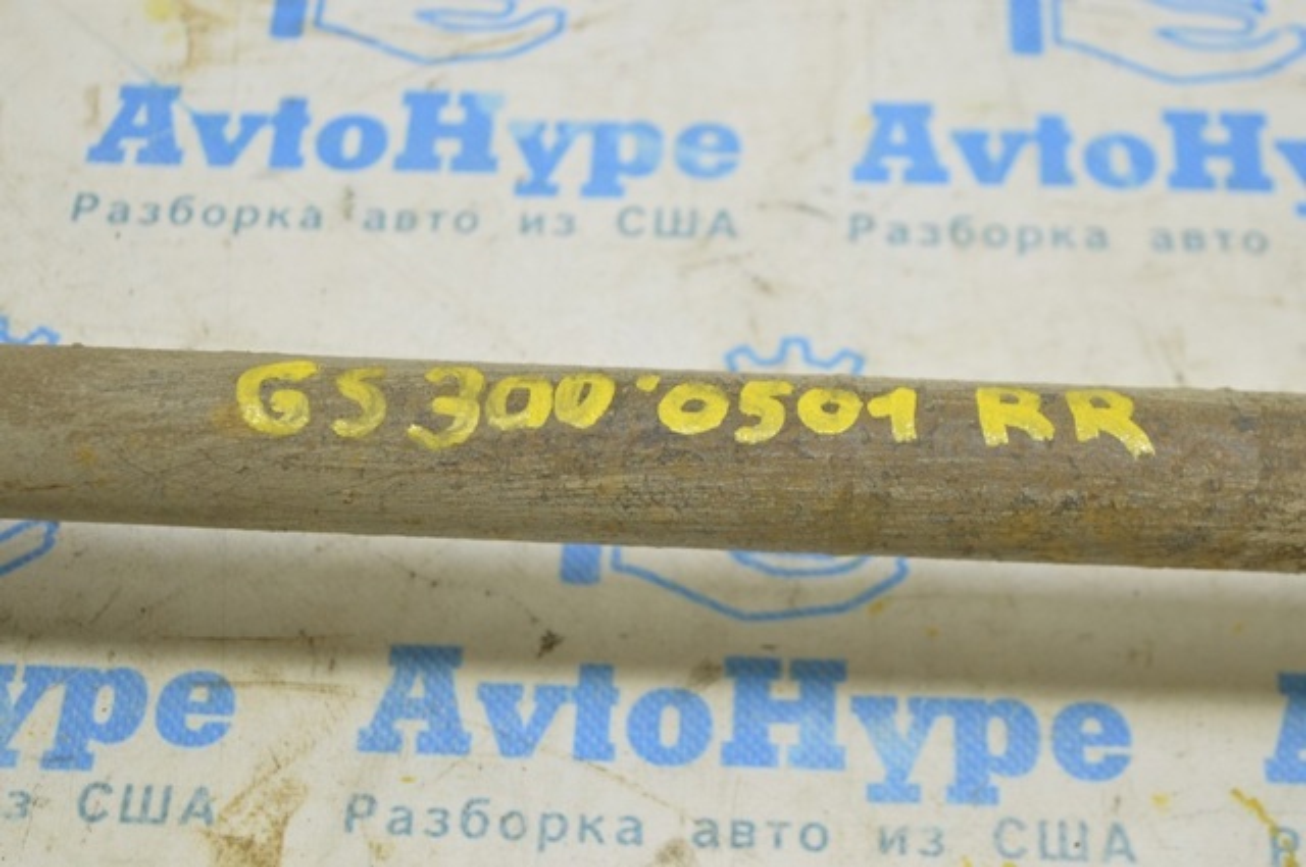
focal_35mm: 69
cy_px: 434
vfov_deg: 19.7
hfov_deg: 29.3
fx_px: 2500
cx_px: 653
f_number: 5.6
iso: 400
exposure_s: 1/20
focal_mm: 46
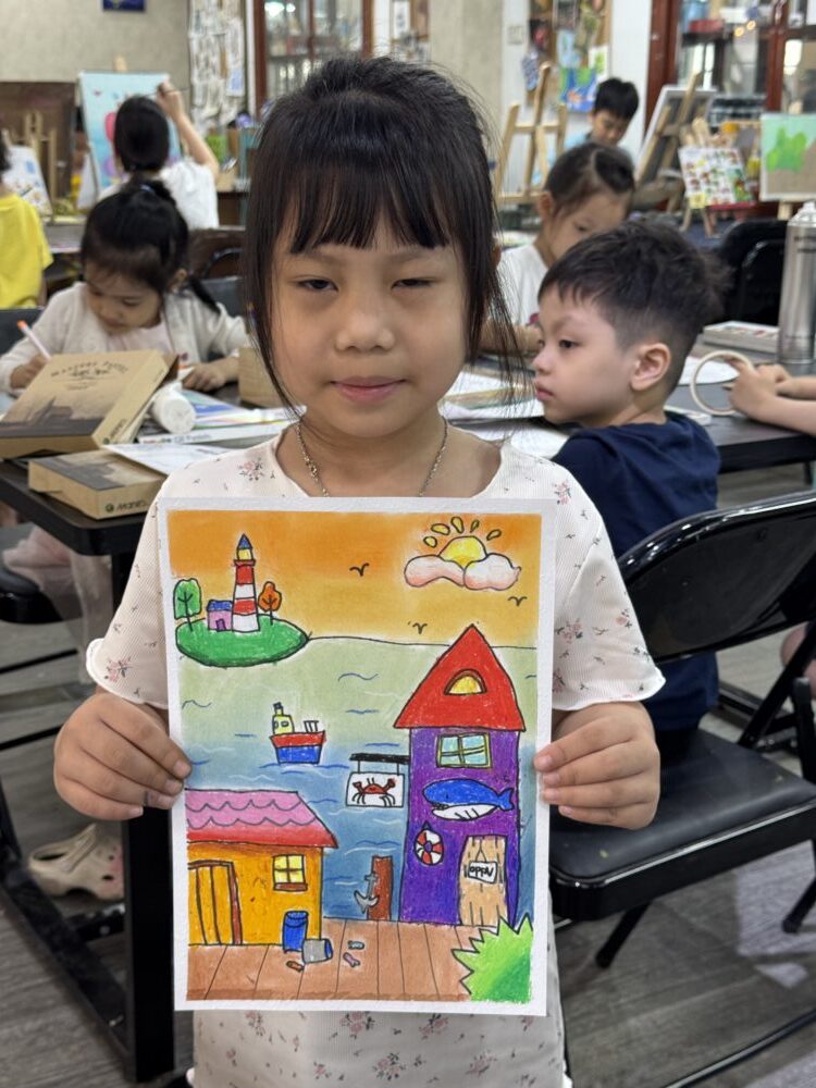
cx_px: 408
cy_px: 544
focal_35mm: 48
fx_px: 1509
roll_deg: -0.3
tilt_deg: -16.8
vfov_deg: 39.7
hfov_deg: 30.3
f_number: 1.78
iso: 64
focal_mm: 6.76
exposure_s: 1/50
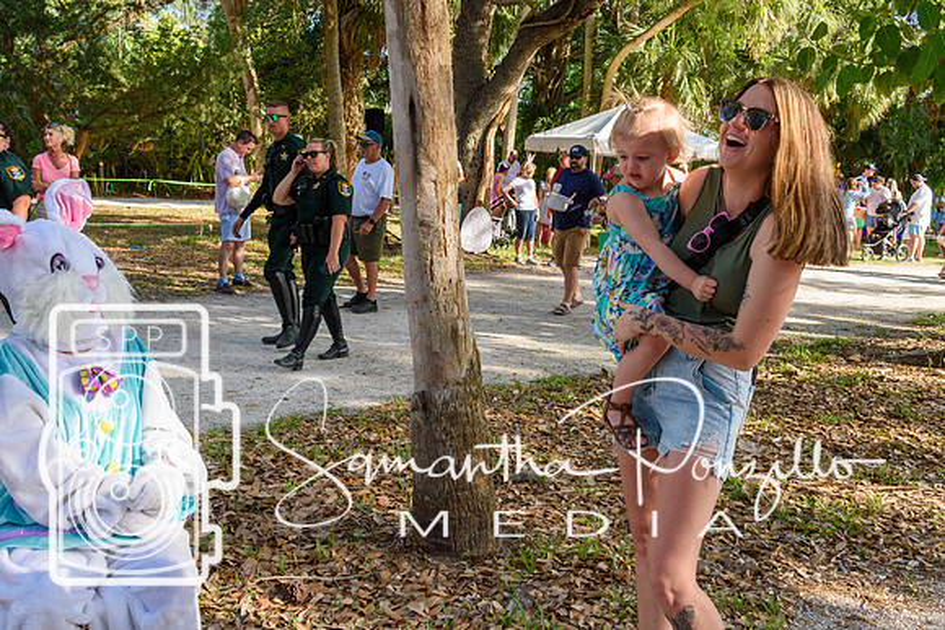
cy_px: 315
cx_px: 472
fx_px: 945
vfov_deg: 36.9
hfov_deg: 53.1
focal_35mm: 36
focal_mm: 24
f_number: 8
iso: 250
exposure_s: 1/250
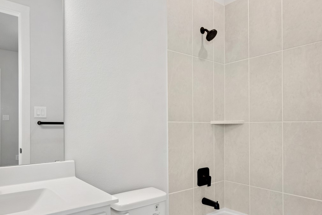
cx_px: 159
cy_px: 126
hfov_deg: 71.5
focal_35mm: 25
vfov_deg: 51.1
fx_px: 224
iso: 100
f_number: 14
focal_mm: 14
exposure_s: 1/1.67
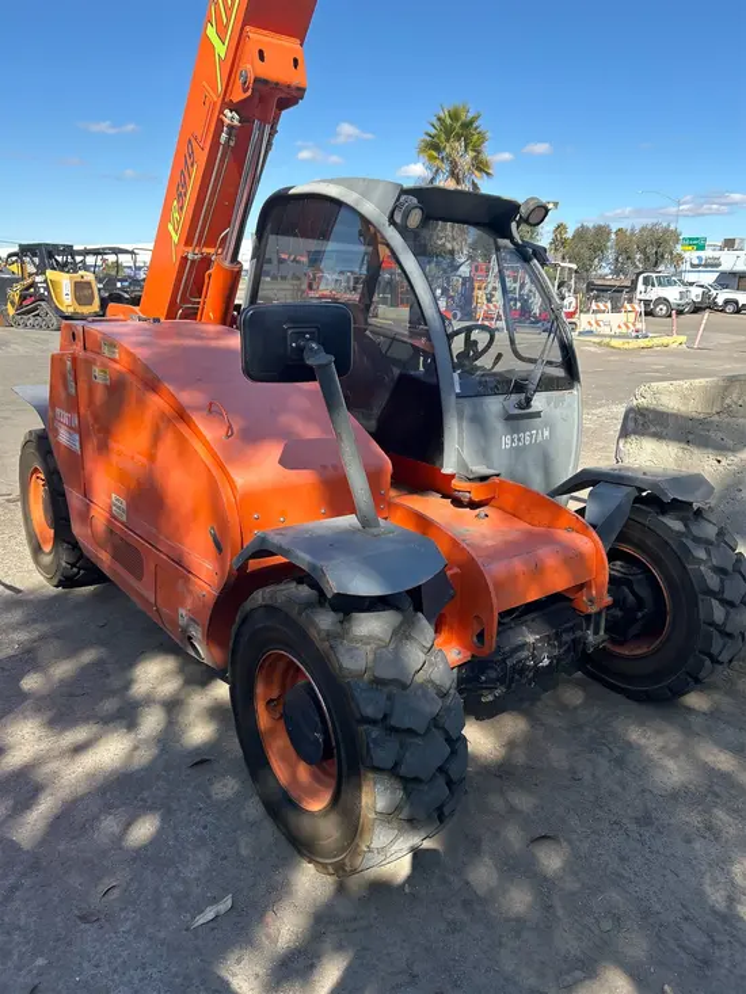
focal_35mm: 26
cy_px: 497
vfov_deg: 67.3
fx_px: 747
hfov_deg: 53.1
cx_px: 373
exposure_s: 1/1724
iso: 50
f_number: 1.5
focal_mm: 5.7
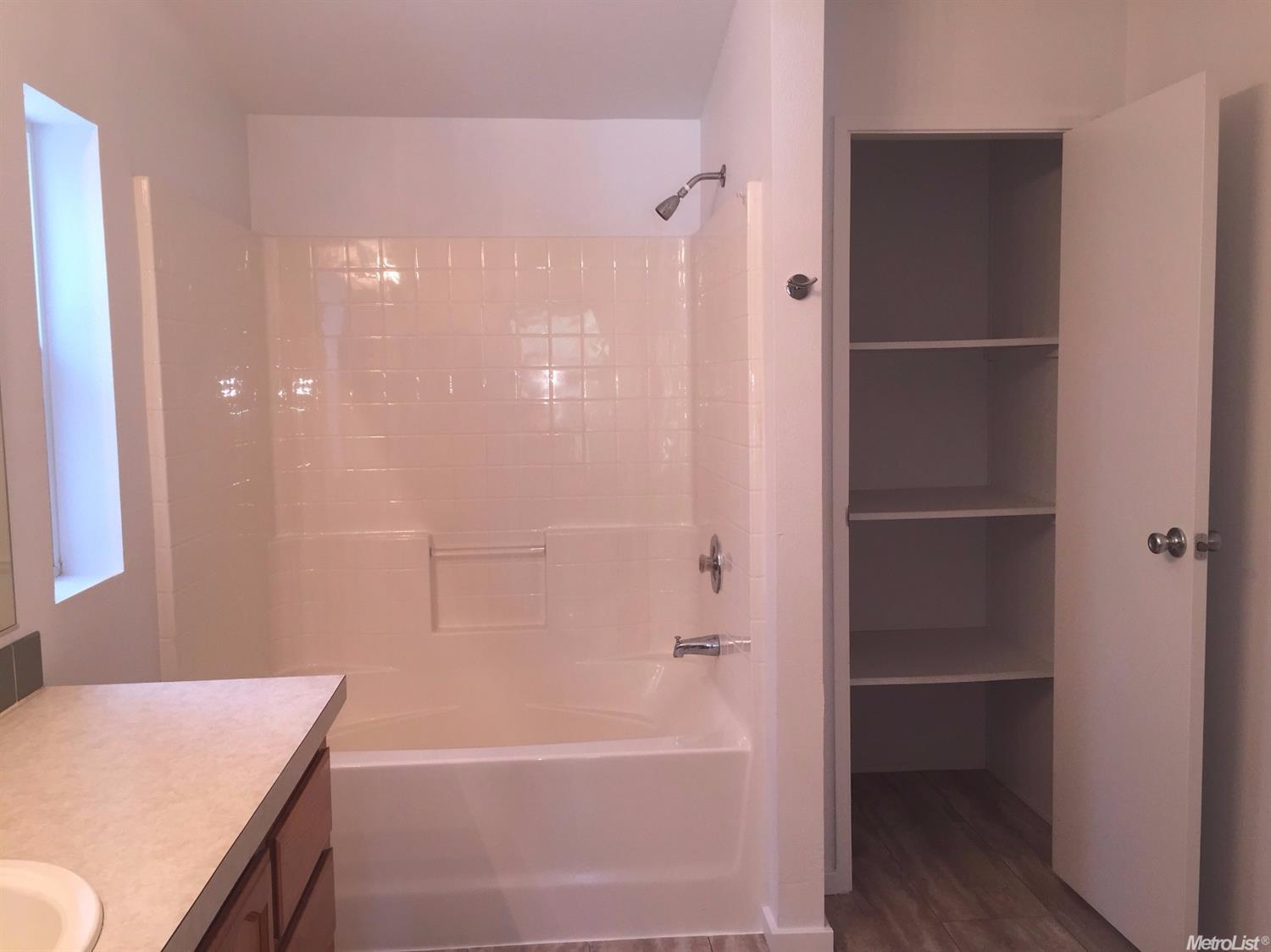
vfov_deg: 48.2
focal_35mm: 29
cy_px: 476
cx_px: 636
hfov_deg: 61.7
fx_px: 1064
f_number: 2.2
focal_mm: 4.15
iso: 50
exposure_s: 1/30
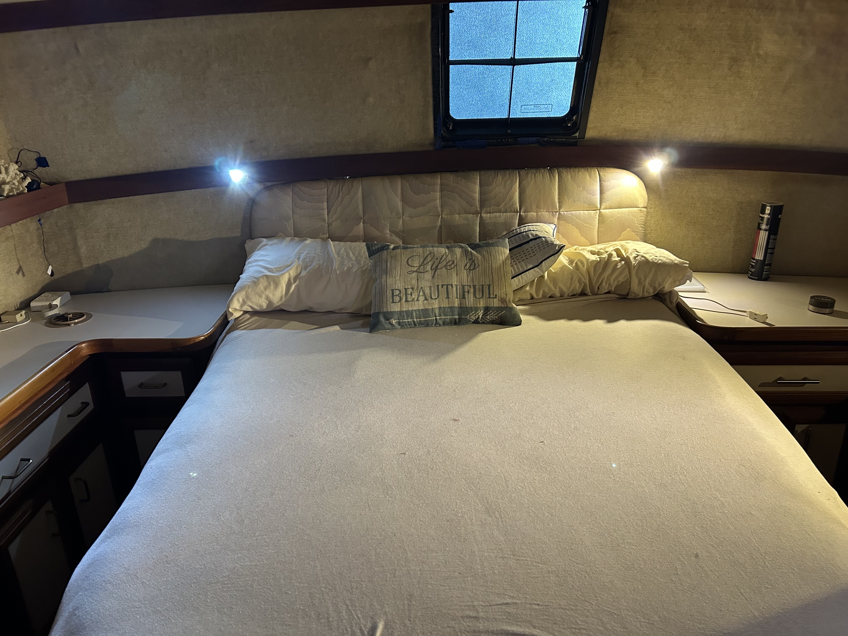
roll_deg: +0.7
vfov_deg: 53.1
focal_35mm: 26
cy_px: 318
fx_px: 637
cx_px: 424
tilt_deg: -20.1
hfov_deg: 67.3
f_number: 1.5
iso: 320
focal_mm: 5.7
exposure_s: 1/60
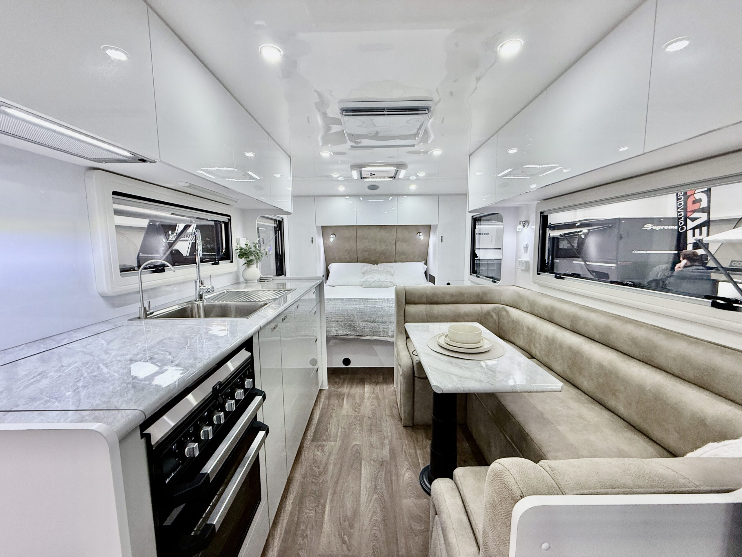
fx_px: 300
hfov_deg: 102.1
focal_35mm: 14
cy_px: 278
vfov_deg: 85.7
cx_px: 371
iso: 200
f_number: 2.2
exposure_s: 1/99
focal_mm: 2.22
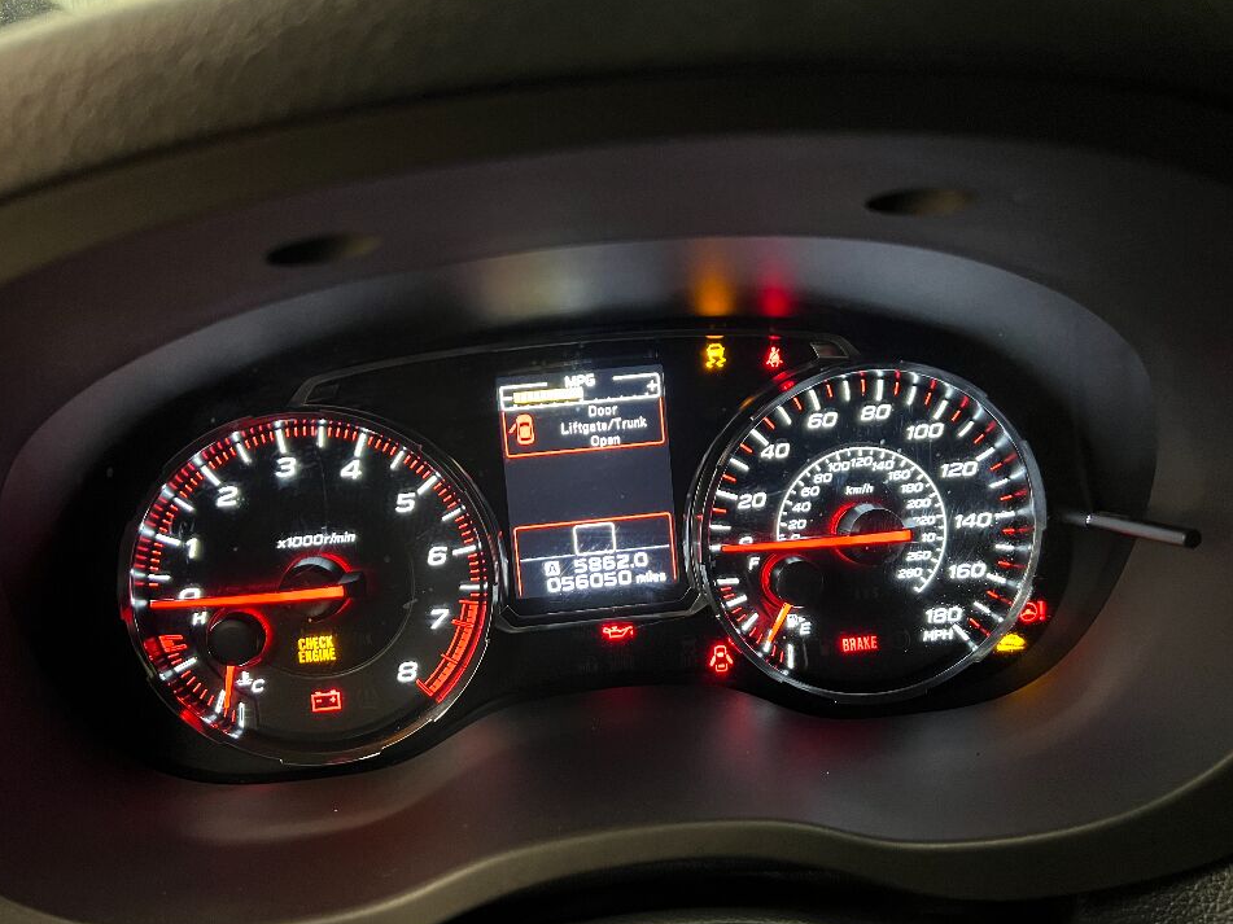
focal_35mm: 28
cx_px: 591
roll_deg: +3.5
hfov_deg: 63.4
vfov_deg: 49.7
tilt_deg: -24.2
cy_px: 479
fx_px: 997
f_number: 1.5
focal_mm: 5.7
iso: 500
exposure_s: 1/30
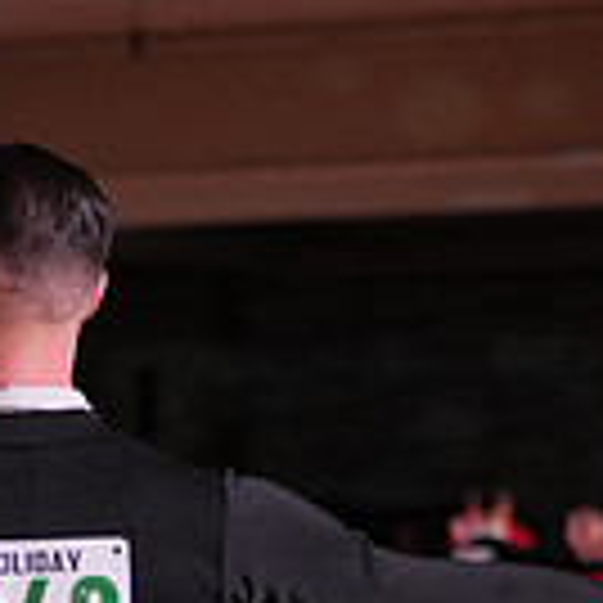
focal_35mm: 287
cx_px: -124
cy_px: 981
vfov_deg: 6.0
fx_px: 5656
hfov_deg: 6.1
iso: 800
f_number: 2.8
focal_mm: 78
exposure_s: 1/500
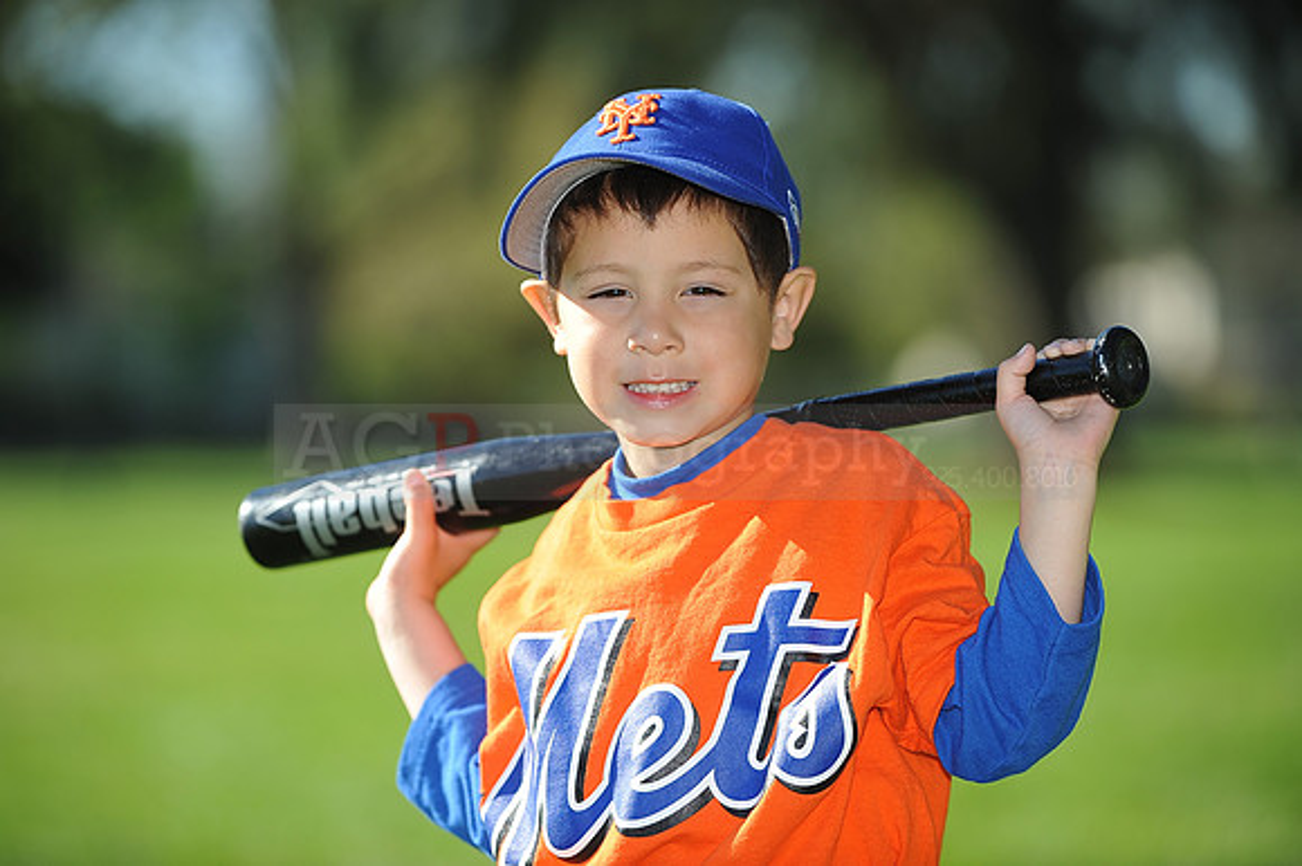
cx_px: 651
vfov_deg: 8.3
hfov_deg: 12.5
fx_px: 5964
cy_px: 433
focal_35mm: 165
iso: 200
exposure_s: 1/1250
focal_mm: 165
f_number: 4
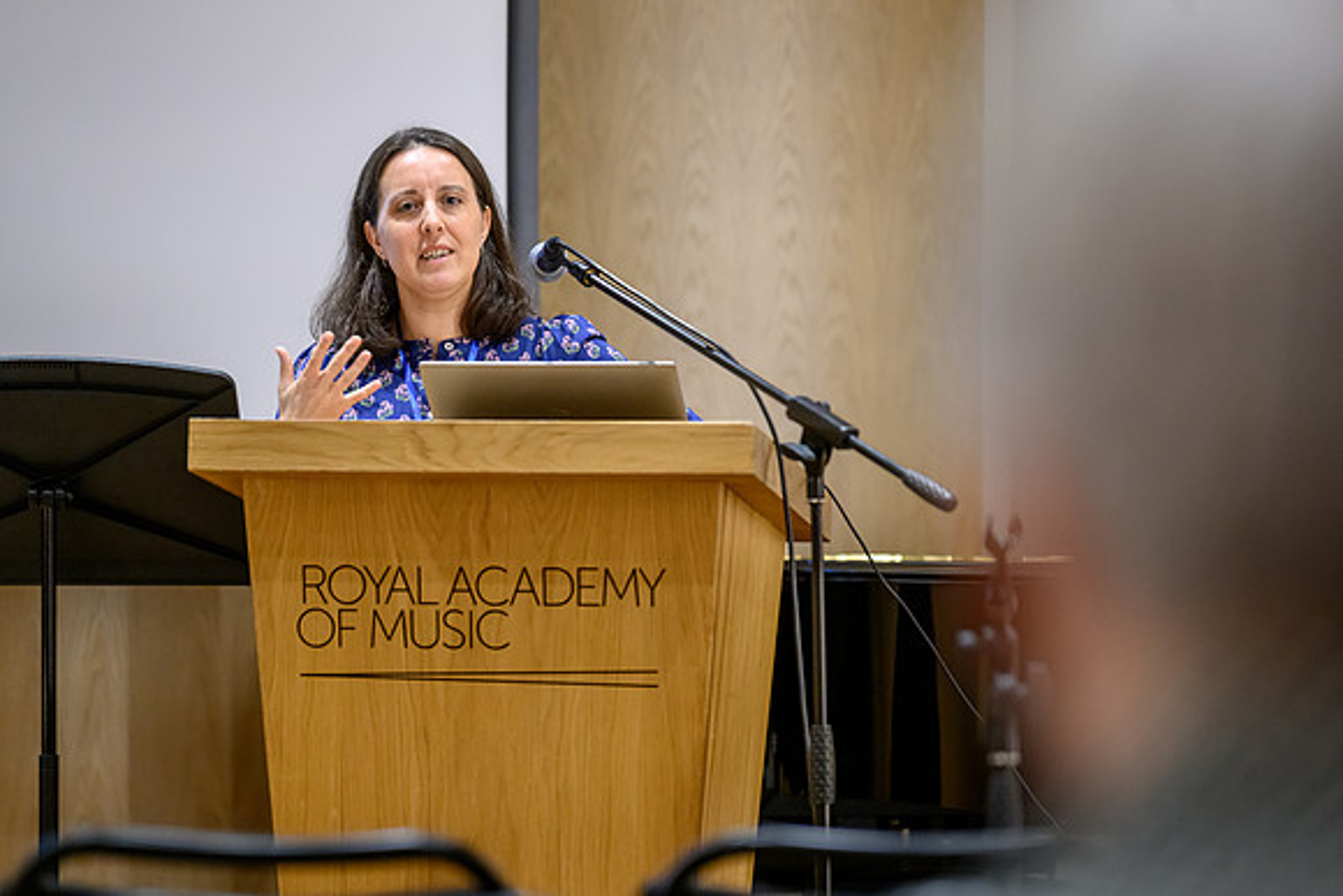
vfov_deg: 8.9
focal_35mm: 154
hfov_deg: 13.3
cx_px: 672
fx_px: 5756
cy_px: 448
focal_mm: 150
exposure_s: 1/125
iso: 3600
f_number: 2.8
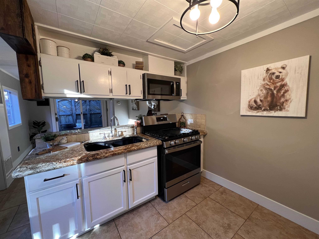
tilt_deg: -6.8
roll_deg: +1.2
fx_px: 120
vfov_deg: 89.9
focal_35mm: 13
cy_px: 120
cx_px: 160
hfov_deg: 106.2
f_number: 1.8
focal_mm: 1.57
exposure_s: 1/60
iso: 200
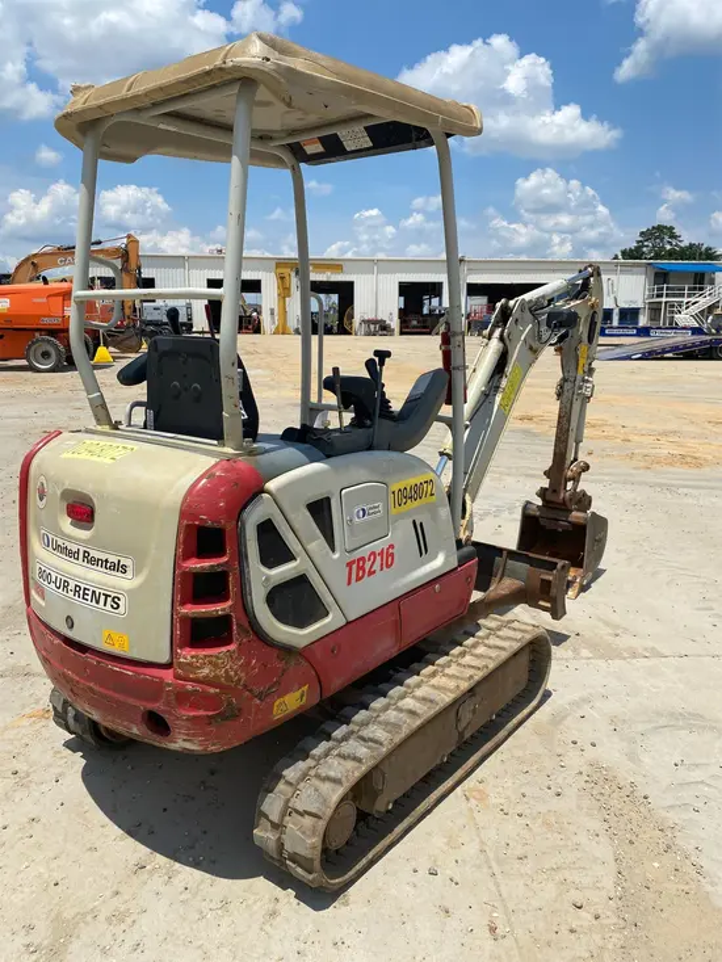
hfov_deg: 53.1
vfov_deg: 67.3
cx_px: 361
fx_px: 723
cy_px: 481
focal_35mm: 26
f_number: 1.8
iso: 32
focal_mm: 4.25
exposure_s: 1/4608
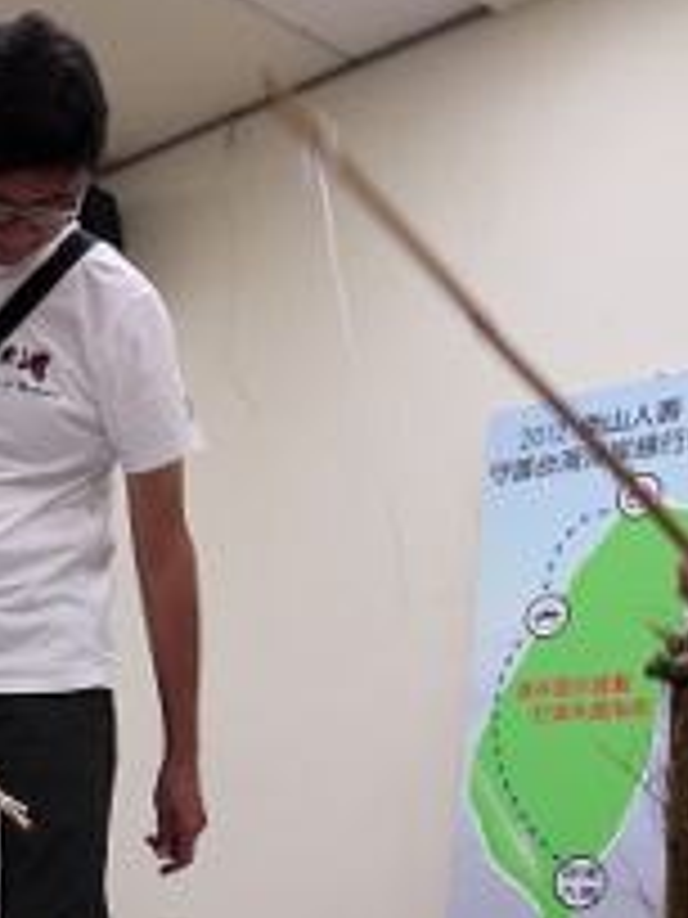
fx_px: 1458
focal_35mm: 55
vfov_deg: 32.7
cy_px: 868
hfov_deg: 25.8
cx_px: 76
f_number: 6.3
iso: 400
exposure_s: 1/30
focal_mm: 14
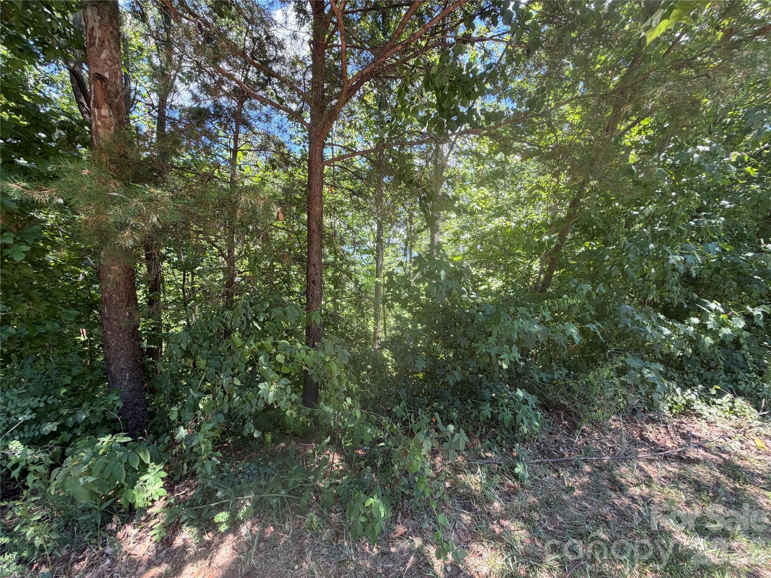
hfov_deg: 102.1
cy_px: 289
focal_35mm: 14
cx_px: 386
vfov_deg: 85.7
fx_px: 312
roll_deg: +2.2
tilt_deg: -4.7
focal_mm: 2.22
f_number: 2.2
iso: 50
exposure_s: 1/121
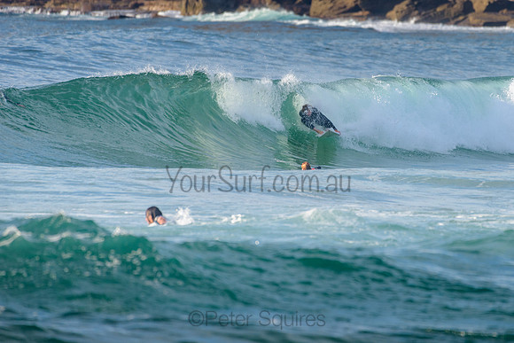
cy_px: 137
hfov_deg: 3.4
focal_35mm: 613
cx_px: 313
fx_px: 8756
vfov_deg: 2.2
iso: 400
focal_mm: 500
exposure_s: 1/2000
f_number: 5.6
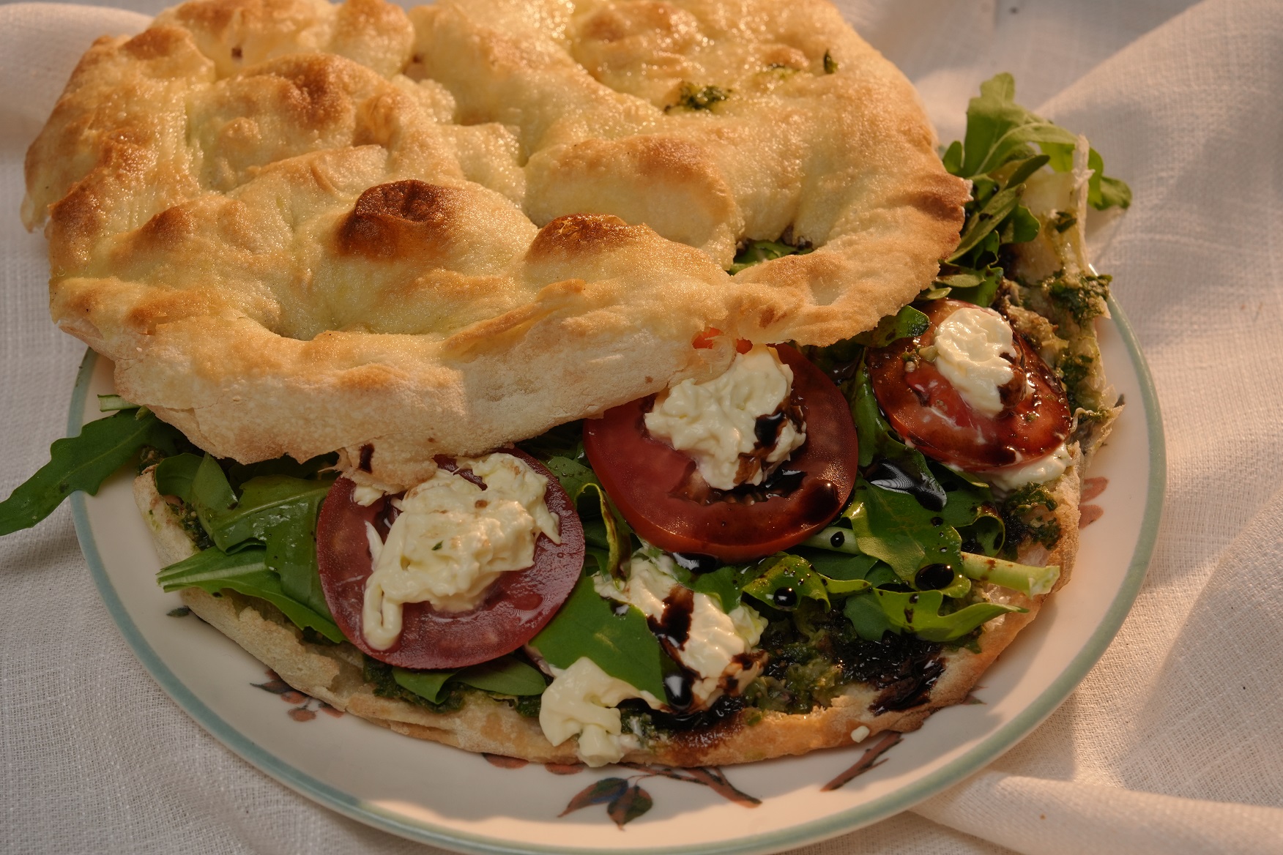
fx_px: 2495
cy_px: 428
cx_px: 642
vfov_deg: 19.5
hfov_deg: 28.8
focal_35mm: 70
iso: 800
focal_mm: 70
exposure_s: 1/200
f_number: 11
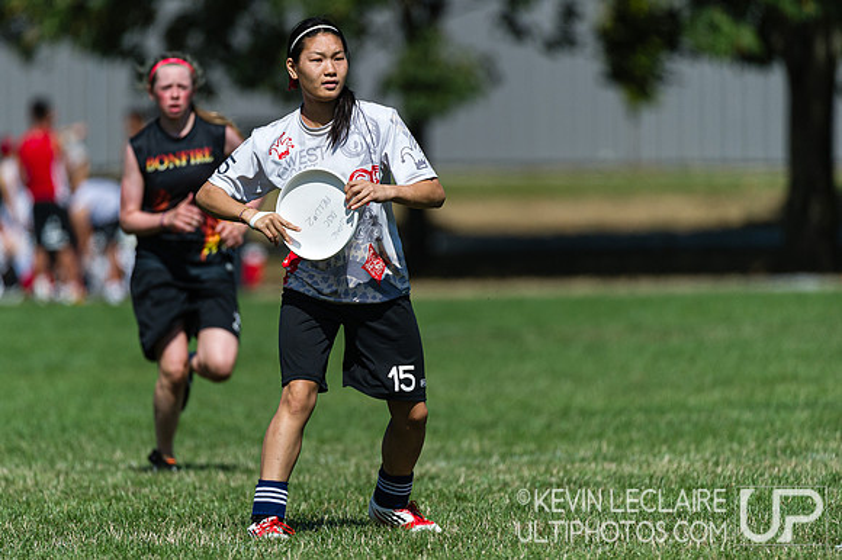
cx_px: 365
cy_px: 271
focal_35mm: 486
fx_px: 11366
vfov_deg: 2.8
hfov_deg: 4.2
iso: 400
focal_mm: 400
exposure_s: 1/4000
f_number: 4
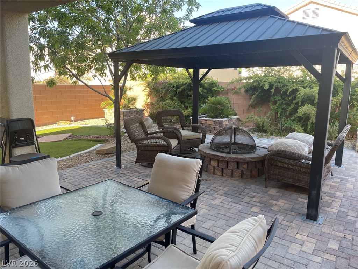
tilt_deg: -9.1
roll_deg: -0.2
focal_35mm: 26
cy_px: 134
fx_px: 269
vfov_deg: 53.1
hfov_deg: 67.3
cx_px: 179
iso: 32
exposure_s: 1/193
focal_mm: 4.2
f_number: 1.6
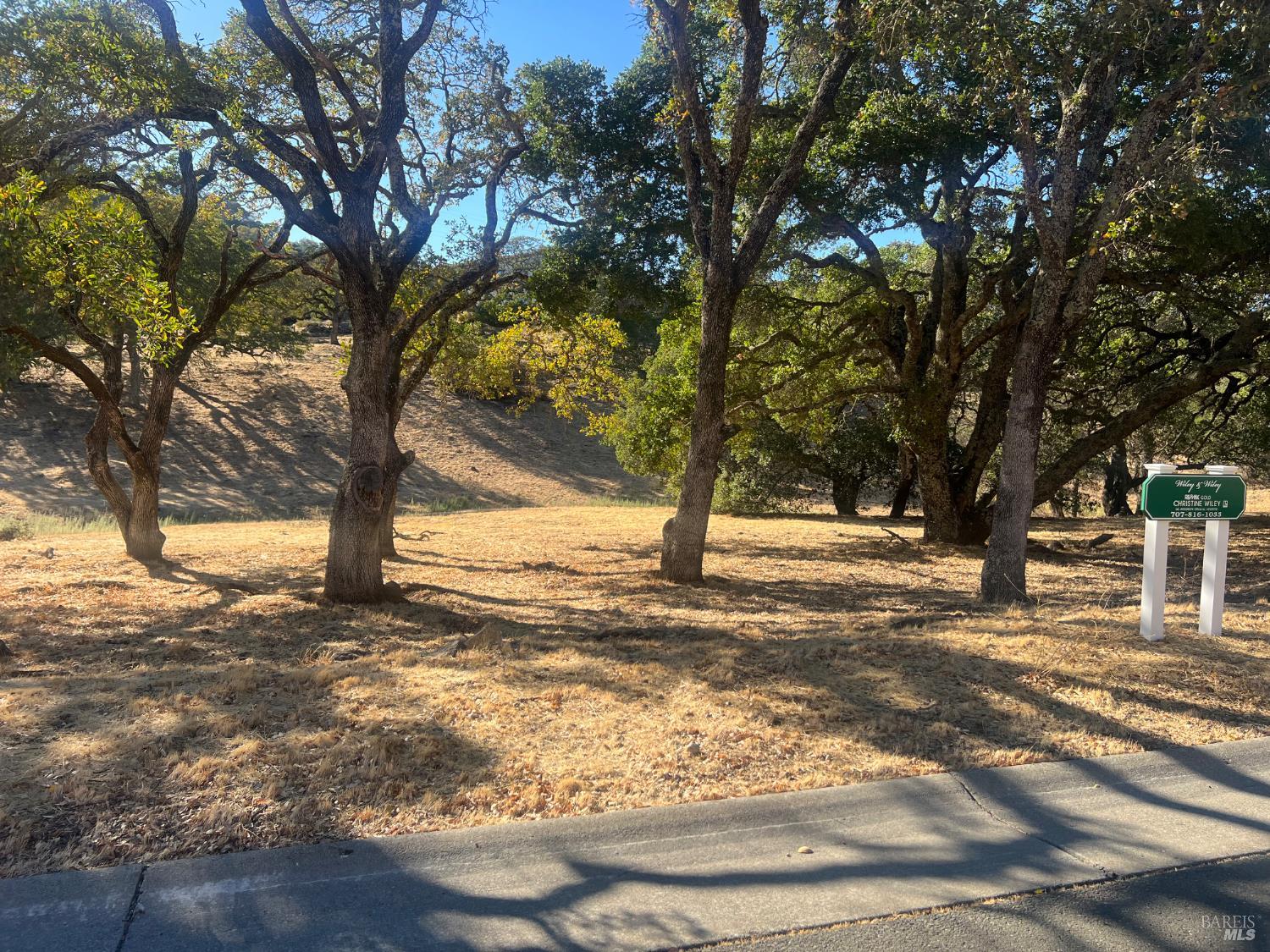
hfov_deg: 67.3
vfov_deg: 53.1
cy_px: 476
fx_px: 954
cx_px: 635
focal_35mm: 26
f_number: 1.5
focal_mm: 5.7
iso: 50
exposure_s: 1/1449
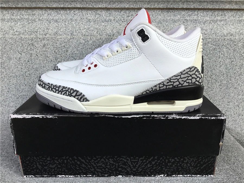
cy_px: 92
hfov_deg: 58.4
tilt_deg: -16.1
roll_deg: +0.4
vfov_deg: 45.4
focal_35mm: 31
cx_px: 122
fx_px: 219
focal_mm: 3.3
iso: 25
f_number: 2.4
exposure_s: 1/673
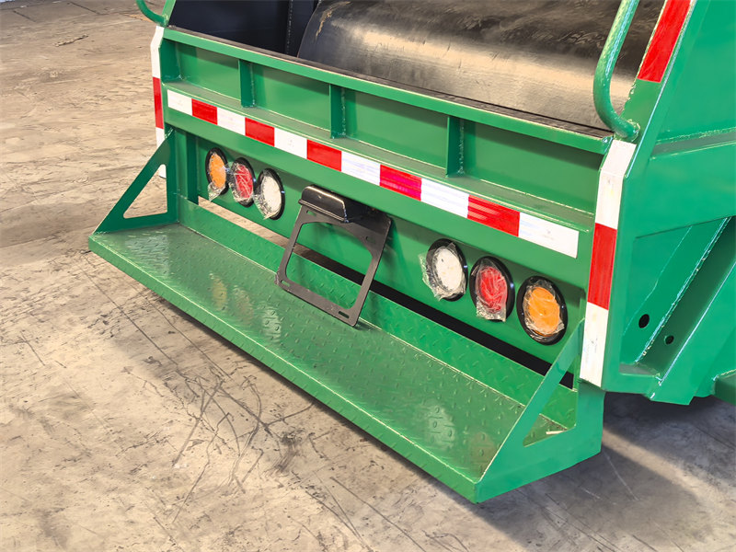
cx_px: 368
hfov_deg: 37.5
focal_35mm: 51
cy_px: 276
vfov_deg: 28.6
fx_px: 1084
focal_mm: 6.98
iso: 160
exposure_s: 1/50
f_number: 1.4
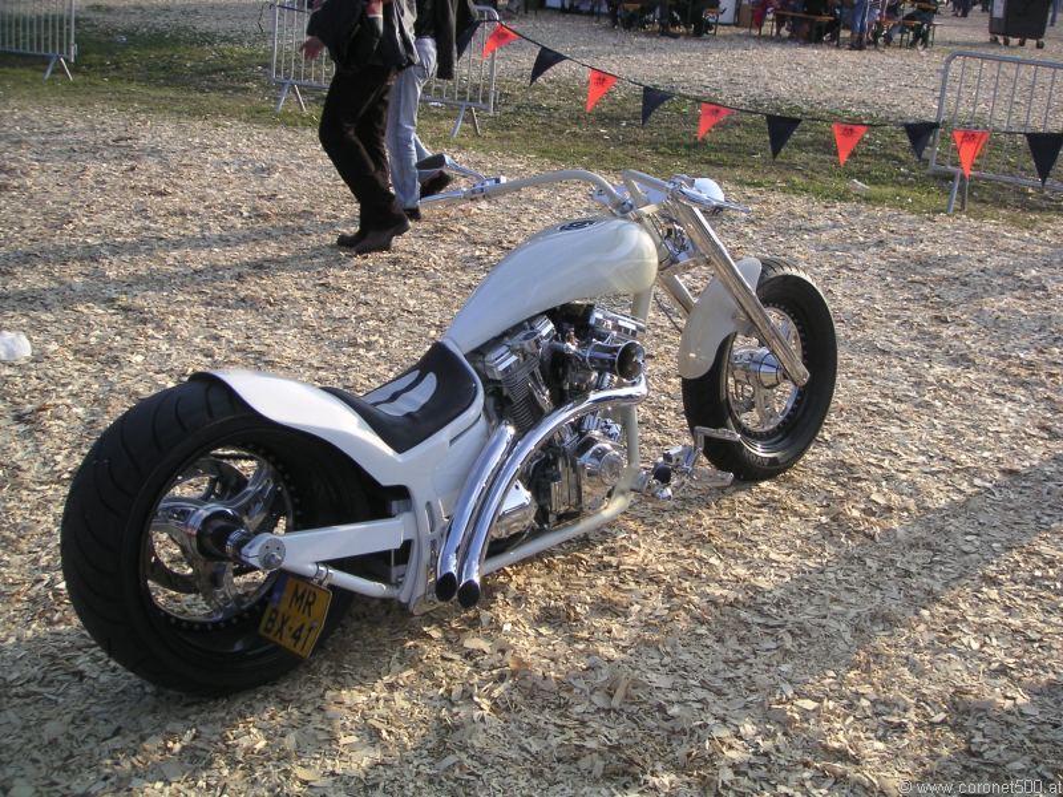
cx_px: 532
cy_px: 398
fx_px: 1167
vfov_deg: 37.7
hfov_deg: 49.0
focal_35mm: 38
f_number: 2.8
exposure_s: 1/350
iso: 50
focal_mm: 6
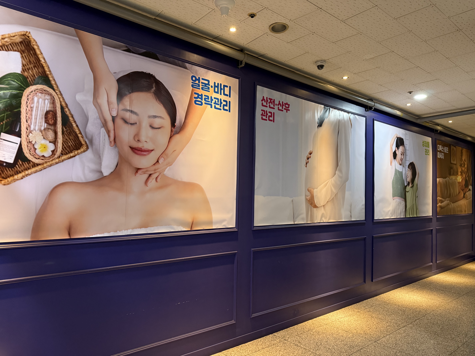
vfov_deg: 56.8
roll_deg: -2.2
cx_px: 238
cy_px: 178
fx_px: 329
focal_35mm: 24
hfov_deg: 71.6
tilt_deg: +2.6
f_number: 1.78
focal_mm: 6.76
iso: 500
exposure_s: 1/60
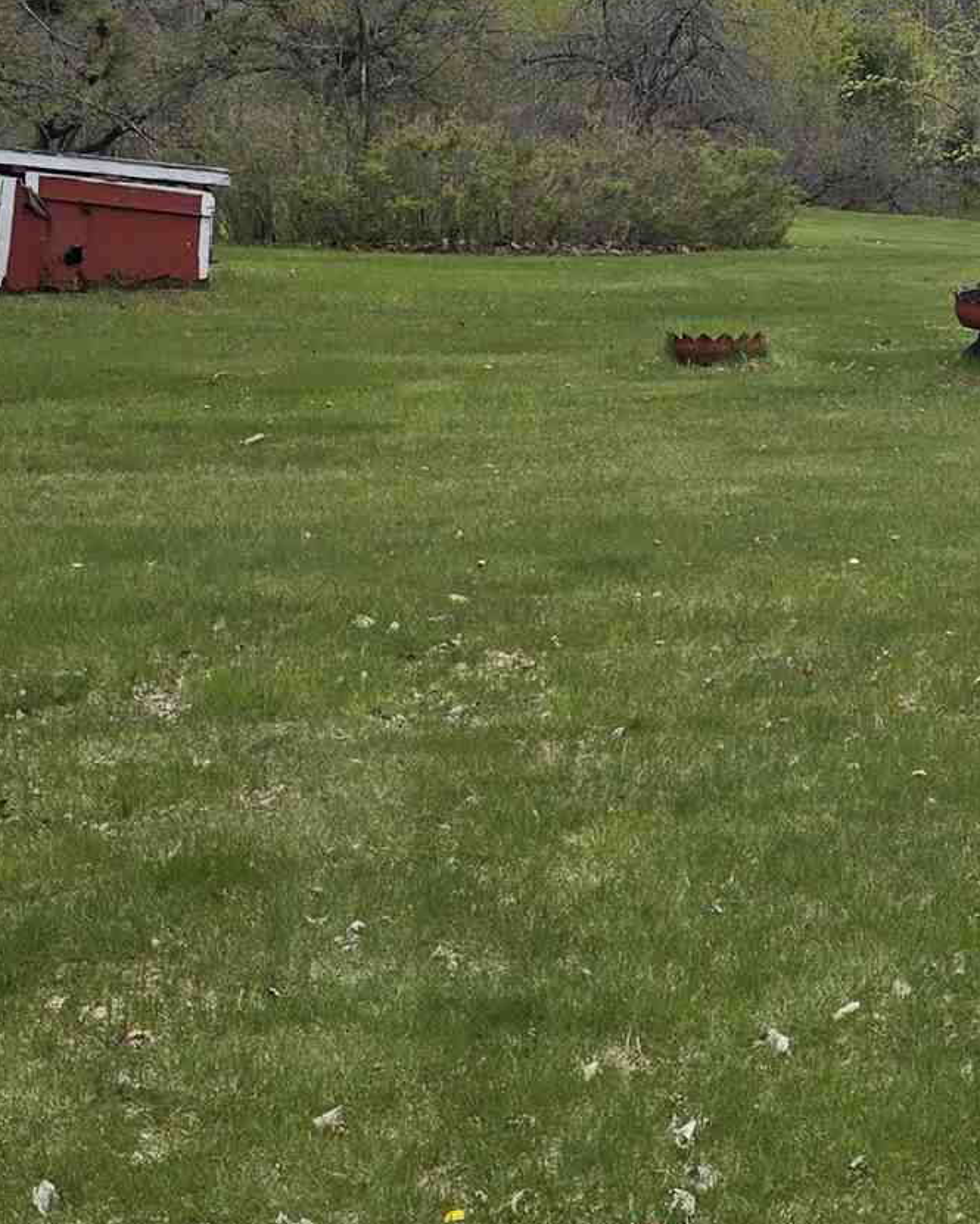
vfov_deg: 22.9
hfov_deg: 16.7
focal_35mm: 83
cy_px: 409
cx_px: 1502
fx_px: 3009
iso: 12
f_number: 1.7
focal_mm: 6.3
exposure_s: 1/462
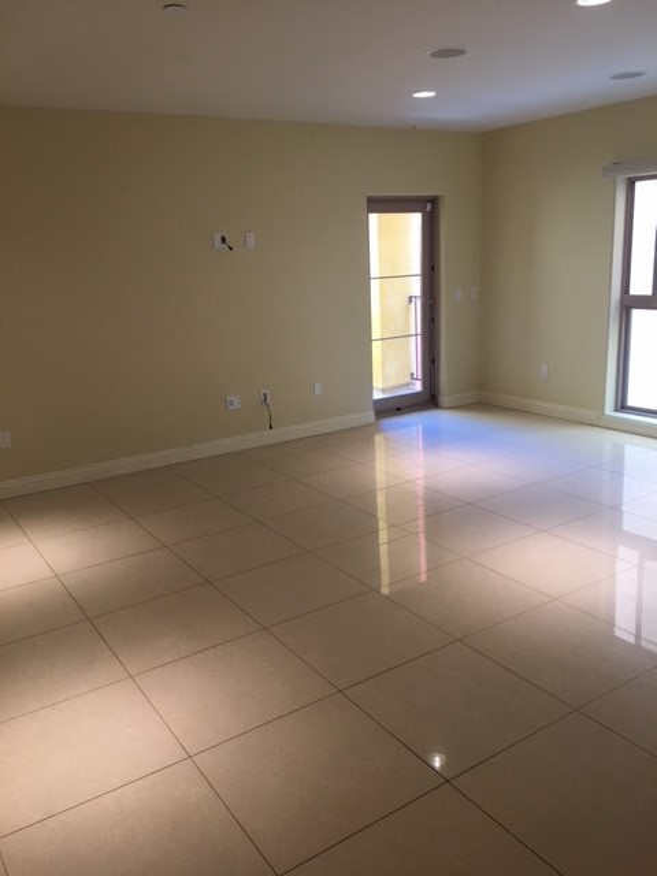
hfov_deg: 48.2
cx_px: 328
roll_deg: +2.5
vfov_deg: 61.7
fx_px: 734
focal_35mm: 29
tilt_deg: -12.4
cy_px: 438
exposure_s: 1/30
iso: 32
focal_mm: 4.15
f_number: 2.2
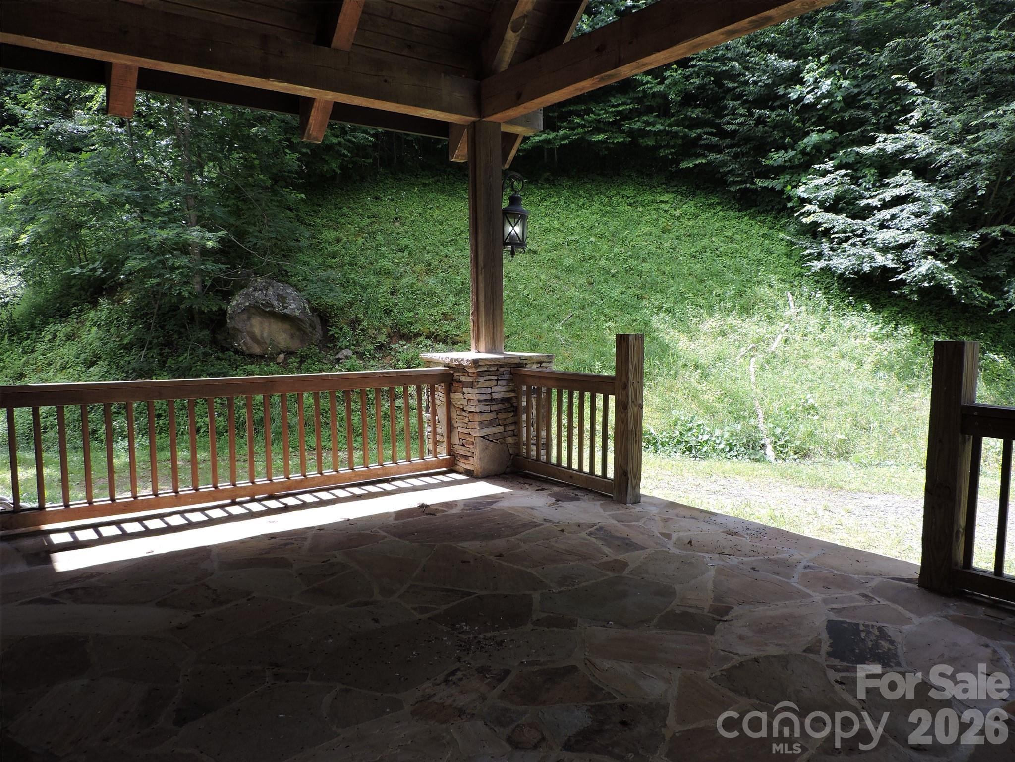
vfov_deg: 56.8
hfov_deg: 71.6
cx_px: 508
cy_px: 381
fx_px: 704
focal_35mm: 24
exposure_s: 1/250
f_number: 3
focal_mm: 4.3
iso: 100
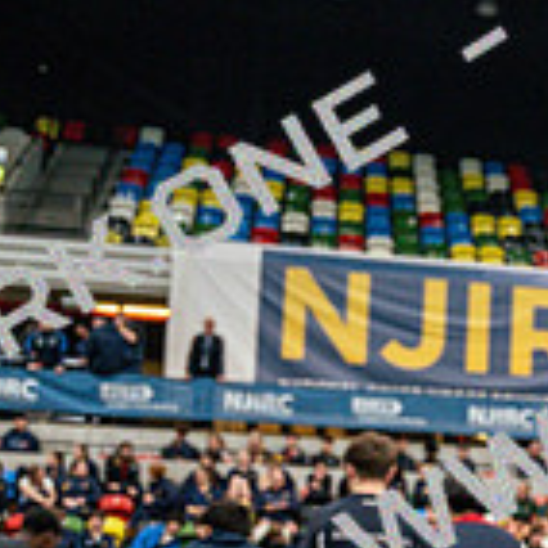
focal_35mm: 87
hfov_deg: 17.9
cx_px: 810
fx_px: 1558
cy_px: 589
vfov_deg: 19.2
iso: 2500
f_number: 2.8
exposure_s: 1/200
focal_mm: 25.1
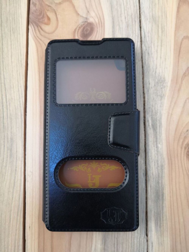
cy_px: 126
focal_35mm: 27
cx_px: 94
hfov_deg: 51.4
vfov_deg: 65.3
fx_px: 197
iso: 400
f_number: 1.8
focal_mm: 3.95
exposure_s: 1/33.3
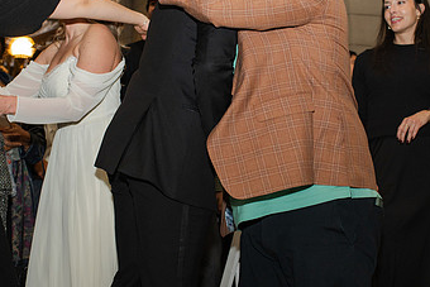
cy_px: 124
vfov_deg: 21.2
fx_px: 765
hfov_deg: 31.4
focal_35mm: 64
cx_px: 218
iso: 1000
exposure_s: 1/200
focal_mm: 35
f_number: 3.5
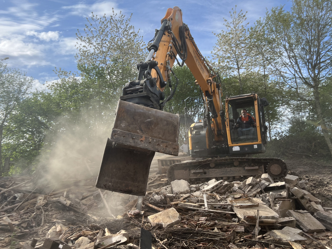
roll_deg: +0.4
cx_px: 162
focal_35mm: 32
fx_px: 307
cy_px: 132
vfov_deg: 44.1
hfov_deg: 56.8
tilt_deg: +7.1
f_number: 1.5
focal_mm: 5.7
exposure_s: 1/3165
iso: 50
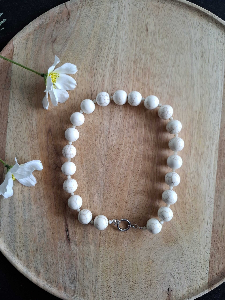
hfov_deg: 58.9
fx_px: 199
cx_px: 112
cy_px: 150
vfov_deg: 73.9
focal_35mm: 23
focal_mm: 5.54
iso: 200
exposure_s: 1/100
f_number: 1.8
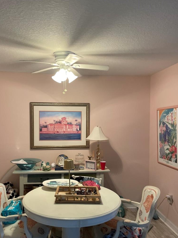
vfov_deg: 58.2
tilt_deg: -2.9
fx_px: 212
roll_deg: +0.0
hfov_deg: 45.4
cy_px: 132
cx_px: 81
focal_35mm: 31
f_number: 1.6
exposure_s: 1/60
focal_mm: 4.2
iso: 200
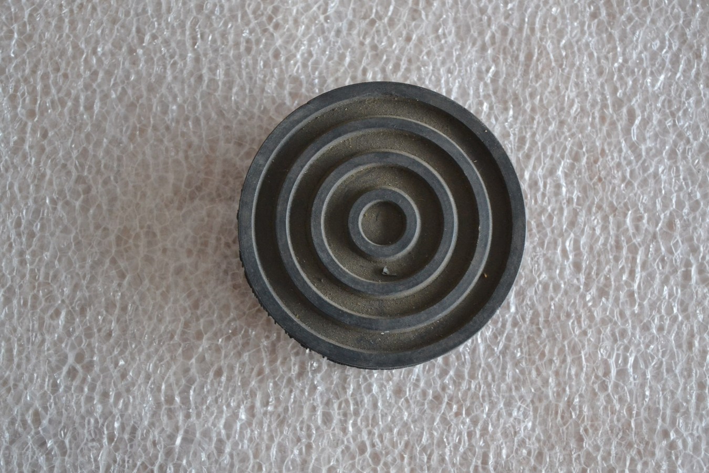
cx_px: 354
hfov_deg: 30.5
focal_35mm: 66
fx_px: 1300
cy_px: 236
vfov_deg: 20.6
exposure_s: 1/60
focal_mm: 44
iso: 2200
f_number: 5.3
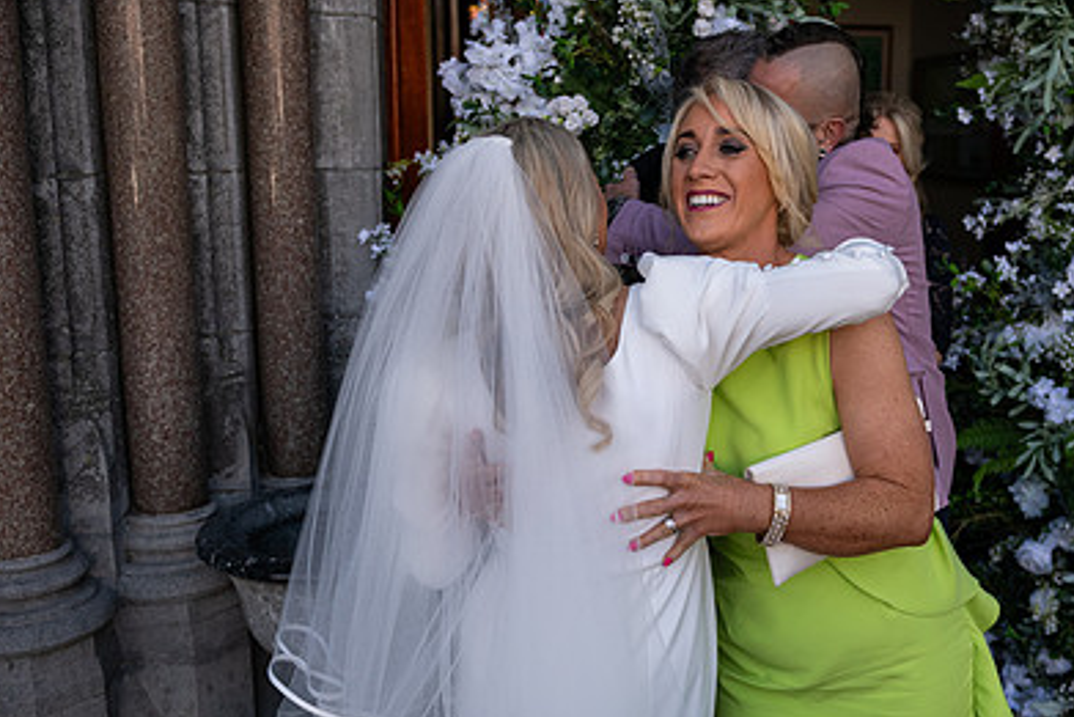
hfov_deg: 48.0
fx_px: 1194
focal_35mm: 40
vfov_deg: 33.4
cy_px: 383
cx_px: 667
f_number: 3.5
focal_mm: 27
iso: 500
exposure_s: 1/3200
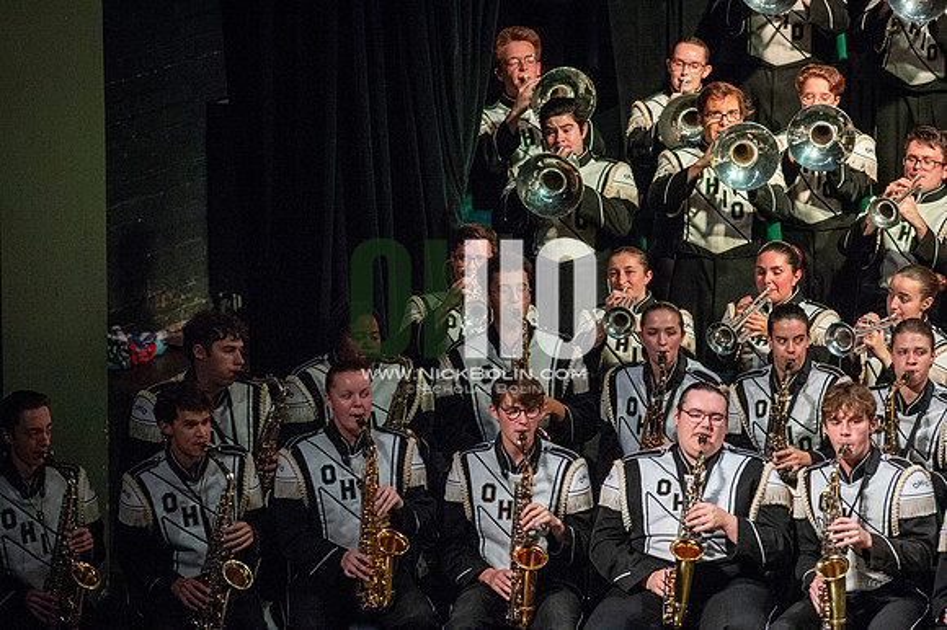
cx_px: 474
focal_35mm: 300
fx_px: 7887
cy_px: 315
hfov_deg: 6.9
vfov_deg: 4.6
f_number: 5.6
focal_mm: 300
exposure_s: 1/400
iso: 5000
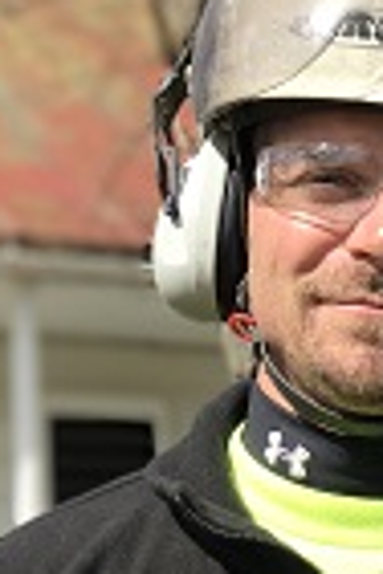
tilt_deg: +2.4
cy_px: 798
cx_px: 316
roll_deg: +2.3
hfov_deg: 6.5
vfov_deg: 9.6
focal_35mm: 210
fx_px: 3351
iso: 20
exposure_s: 1/709
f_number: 2.8
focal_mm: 6.6
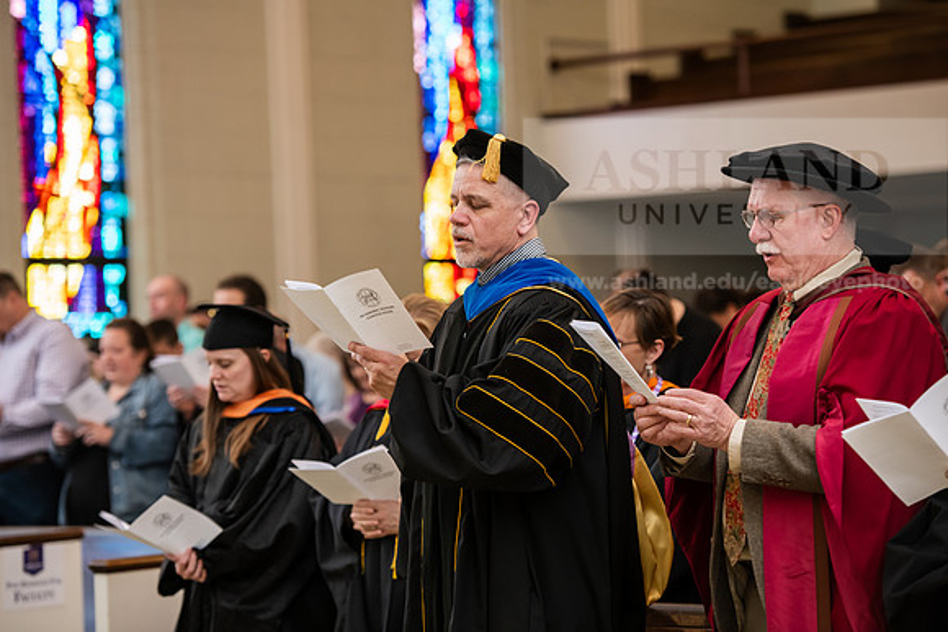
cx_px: 474
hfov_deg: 16.8
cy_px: 316
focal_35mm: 122
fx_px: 3213
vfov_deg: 11.2
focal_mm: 122
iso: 1250
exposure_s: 1/160
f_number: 3.5
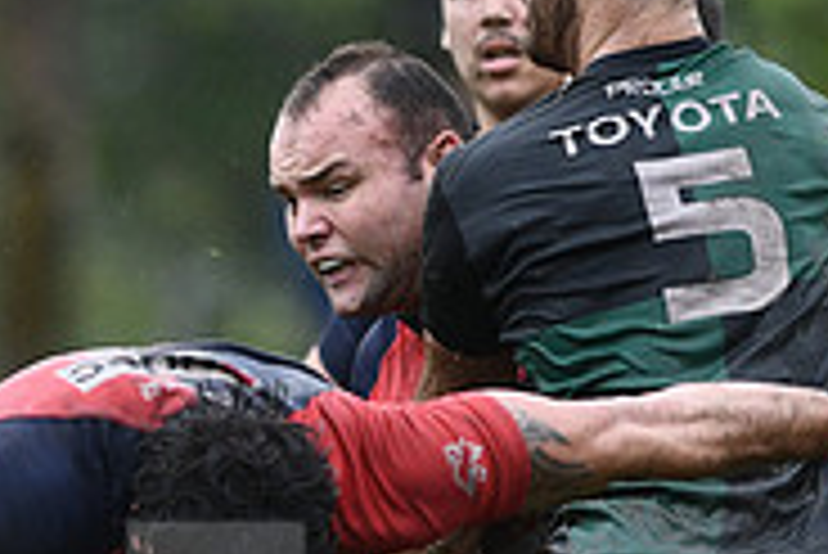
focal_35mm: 1415
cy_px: 658
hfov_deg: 1.5
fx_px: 32570
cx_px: -68
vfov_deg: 1.0
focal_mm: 300
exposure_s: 1/1000
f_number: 2.8
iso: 500
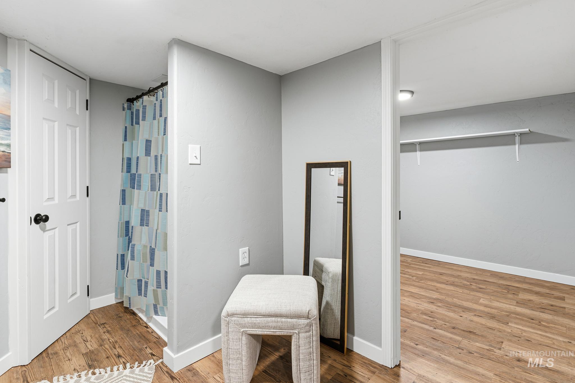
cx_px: 288
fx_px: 271
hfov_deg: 93.3
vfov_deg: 70.4
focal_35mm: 17
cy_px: 192
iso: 100
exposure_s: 3.2
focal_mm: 17
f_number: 8
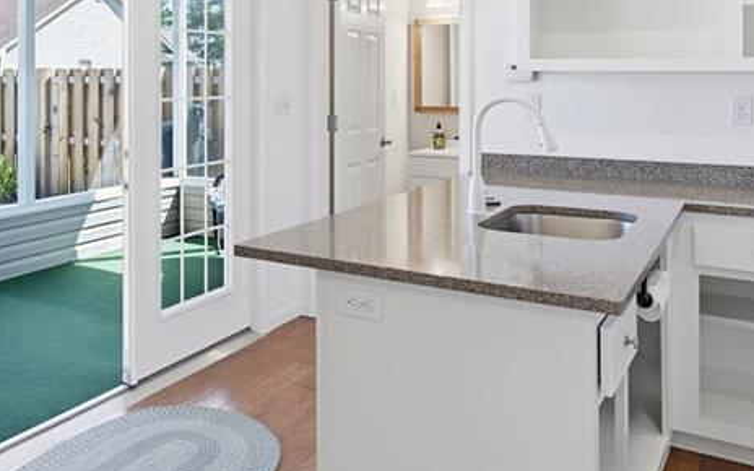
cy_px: 85
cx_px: 231
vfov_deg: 34.1
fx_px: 740
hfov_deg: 52.6
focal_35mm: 36
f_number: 6.3
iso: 200
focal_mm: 16
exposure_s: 1/5
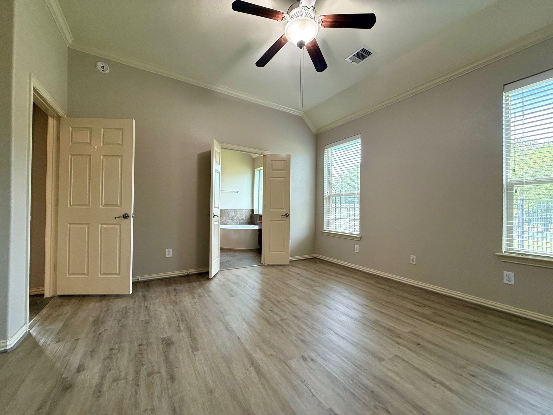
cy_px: 208
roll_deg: -0.4
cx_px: 276
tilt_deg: +0.4
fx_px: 224
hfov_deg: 102.1
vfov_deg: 85.7
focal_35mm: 14
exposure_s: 1/120
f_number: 2.2
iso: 250
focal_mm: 2.22
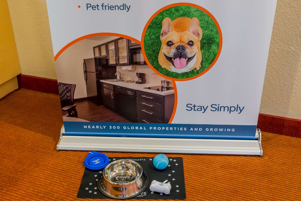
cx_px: 150
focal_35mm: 30
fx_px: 251
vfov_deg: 43.6
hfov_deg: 61.9
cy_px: 100
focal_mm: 30
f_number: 8
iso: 400
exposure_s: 1/1.67
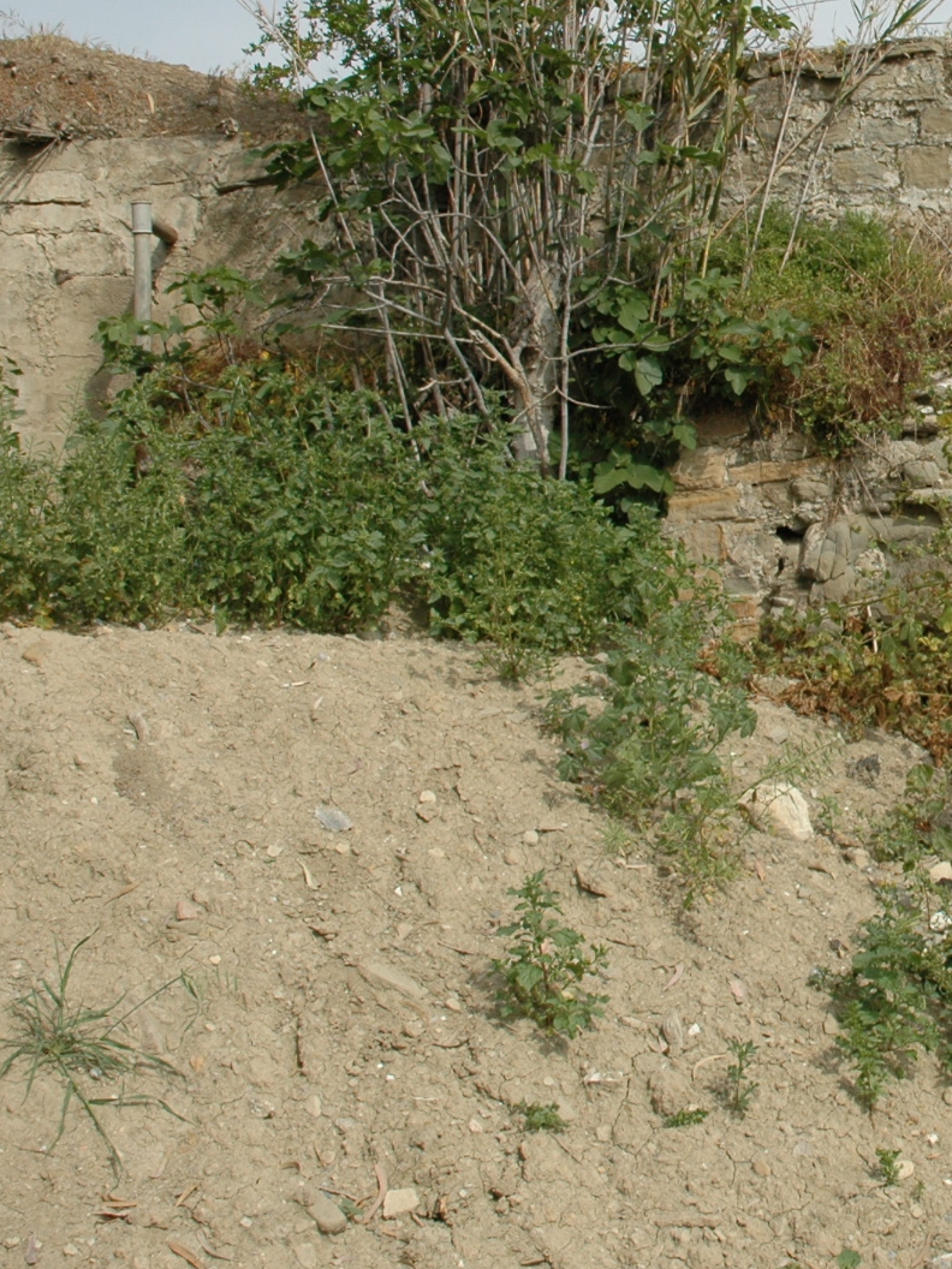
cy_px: 407
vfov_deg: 34.6
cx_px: 1065
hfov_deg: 24.6
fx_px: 2017
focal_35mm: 55
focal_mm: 18
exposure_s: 1/400
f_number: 10
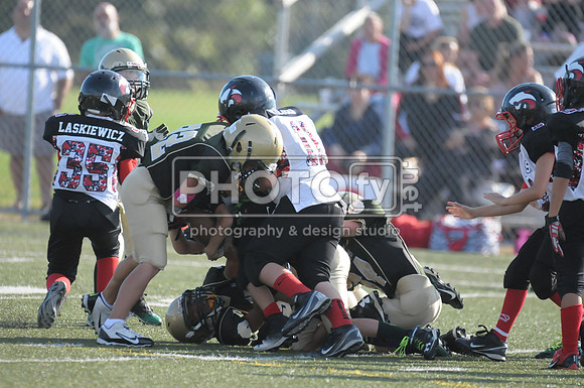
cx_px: 292
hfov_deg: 3.9
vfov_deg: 2.6
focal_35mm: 525
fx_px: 8505
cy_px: 194
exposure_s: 1/4000
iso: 1600
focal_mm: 350
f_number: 4
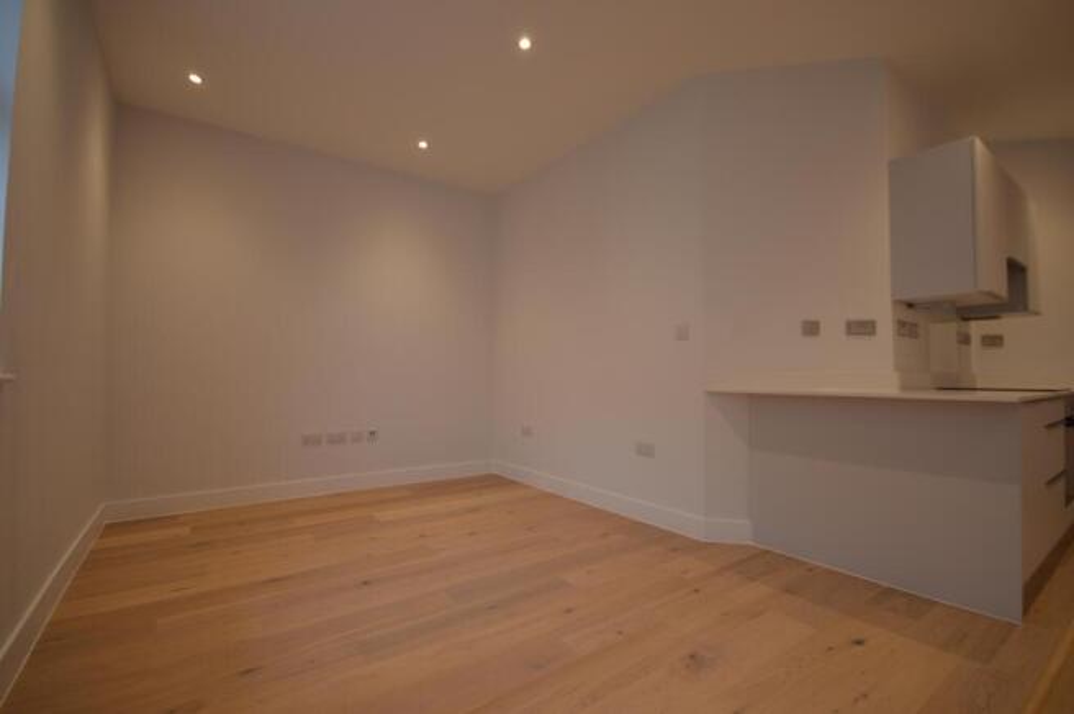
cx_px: 537
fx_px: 447
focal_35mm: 15
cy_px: 357
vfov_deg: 77.2
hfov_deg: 100.4
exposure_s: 1/40
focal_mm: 10
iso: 200
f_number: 4
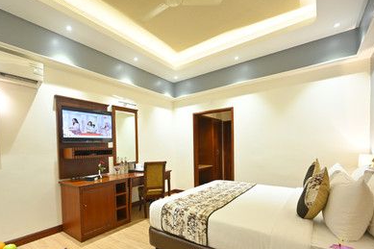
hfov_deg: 88.5
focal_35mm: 18
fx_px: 187
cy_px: 155
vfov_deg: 66.4
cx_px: 143
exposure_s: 1/100
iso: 3200
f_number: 4
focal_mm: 14
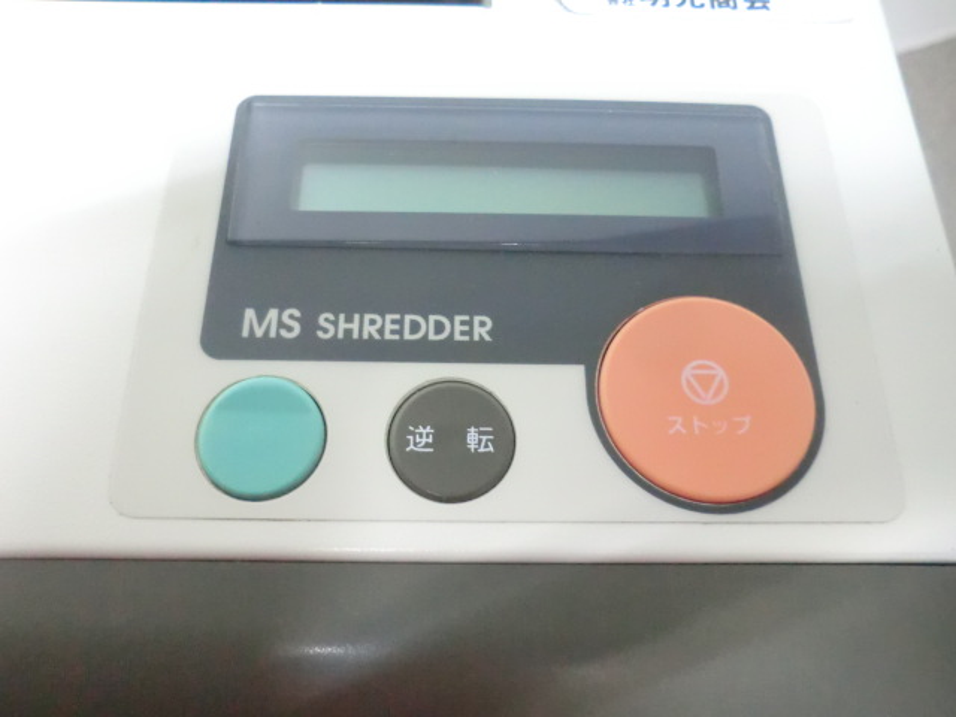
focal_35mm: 27
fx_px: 746
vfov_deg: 51.4
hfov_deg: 65.3
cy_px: 358
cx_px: 478
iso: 800
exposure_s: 1/25
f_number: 3.2
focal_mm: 4.9
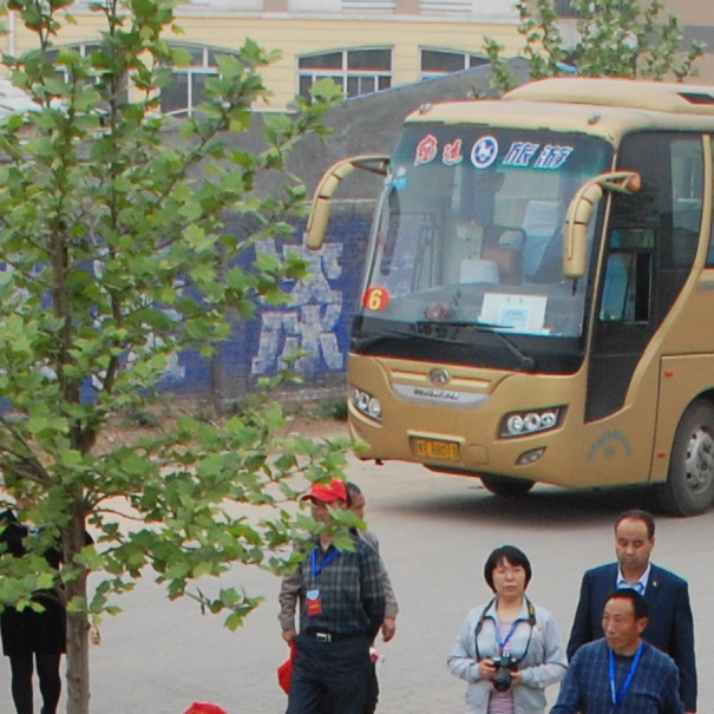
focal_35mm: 147
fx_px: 3430
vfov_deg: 10.8
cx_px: 538
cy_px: 1445
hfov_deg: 11.9
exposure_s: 1/320
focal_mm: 18
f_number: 7.1
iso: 320
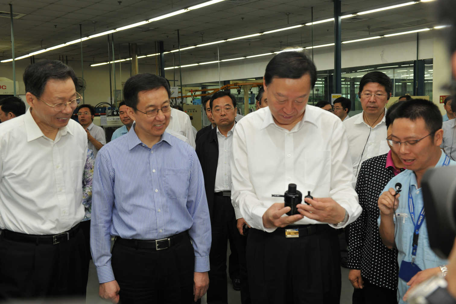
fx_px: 481
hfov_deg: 50.7
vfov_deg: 35.1
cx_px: 228
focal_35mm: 38
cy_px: 152
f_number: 5.6
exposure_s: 1/125
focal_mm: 38
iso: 800
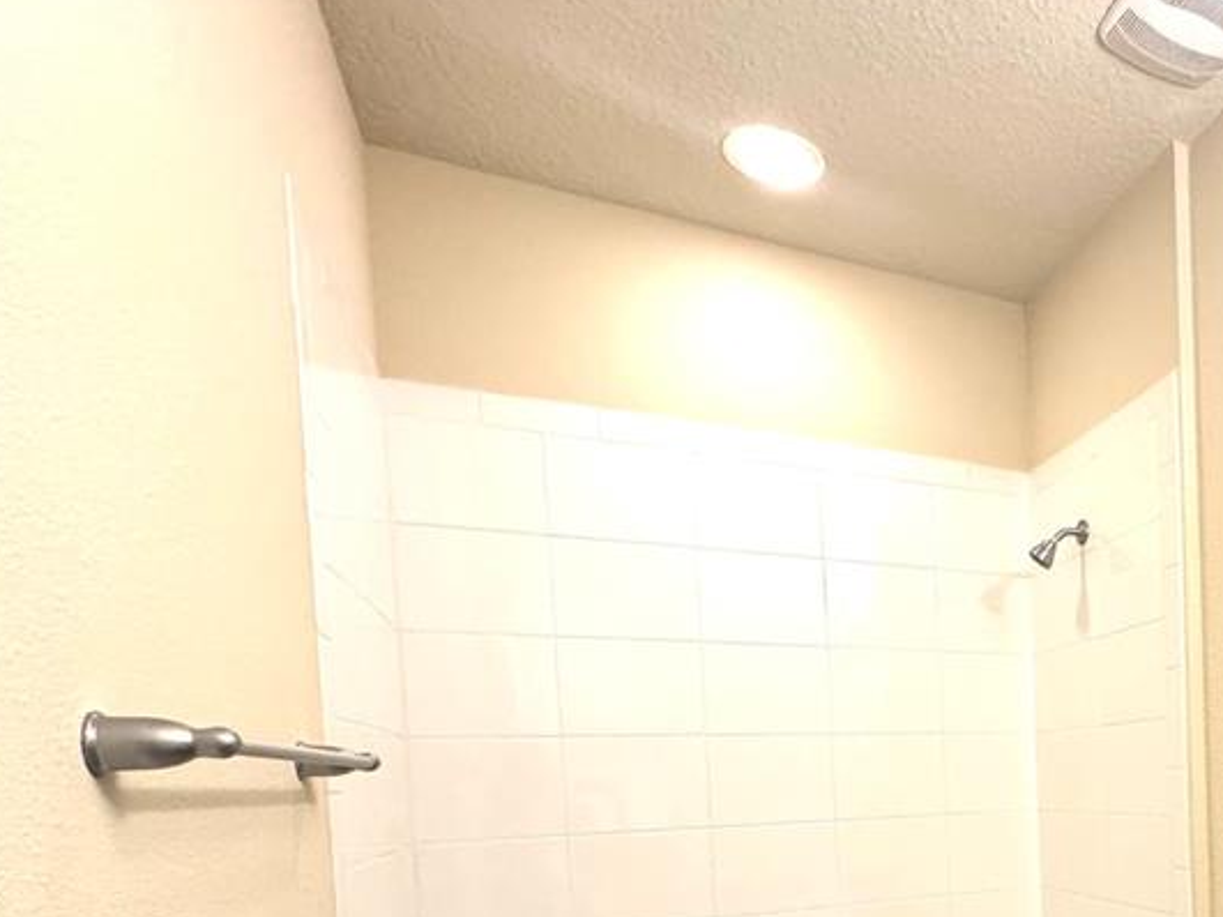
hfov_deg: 54.8
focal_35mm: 27
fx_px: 954
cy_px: 818
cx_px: 1147
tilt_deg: -3.5
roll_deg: +1.7
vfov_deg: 46.5
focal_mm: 2.22
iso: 320
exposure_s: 1/120
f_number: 2.2
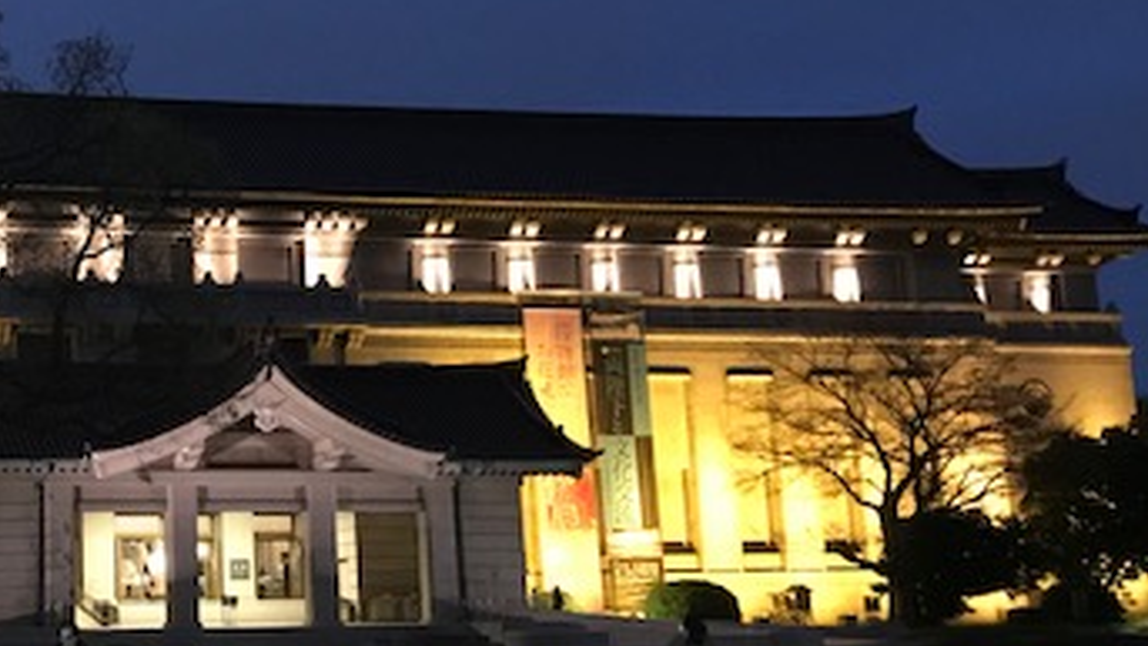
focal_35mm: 57
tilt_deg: +6.7
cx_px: 137
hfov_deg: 34.7
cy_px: 331
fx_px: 1735
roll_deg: +0.6
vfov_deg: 21.1
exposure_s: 1/5
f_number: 1.8
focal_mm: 3.99
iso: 80
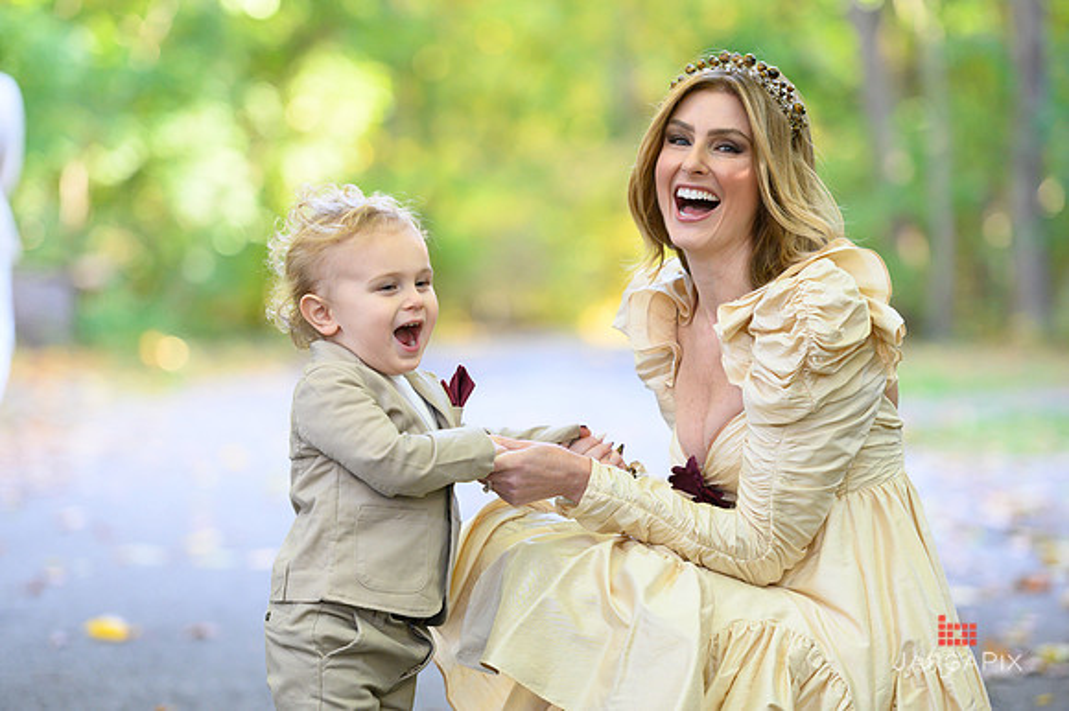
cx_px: 534
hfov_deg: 14.2
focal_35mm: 145
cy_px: 356
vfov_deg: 9.5
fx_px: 4303
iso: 1600
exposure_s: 1/200
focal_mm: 145
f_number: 3.2
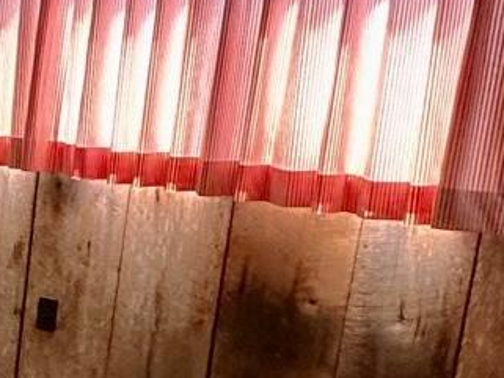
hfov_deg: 15.7
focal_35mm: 88
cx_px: -597
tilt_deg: -10.3
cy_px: 237
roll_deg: -1.1
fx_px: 1282
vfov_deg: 16.8
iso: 200
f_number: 2.2
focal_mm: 2.22
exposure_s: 1/120
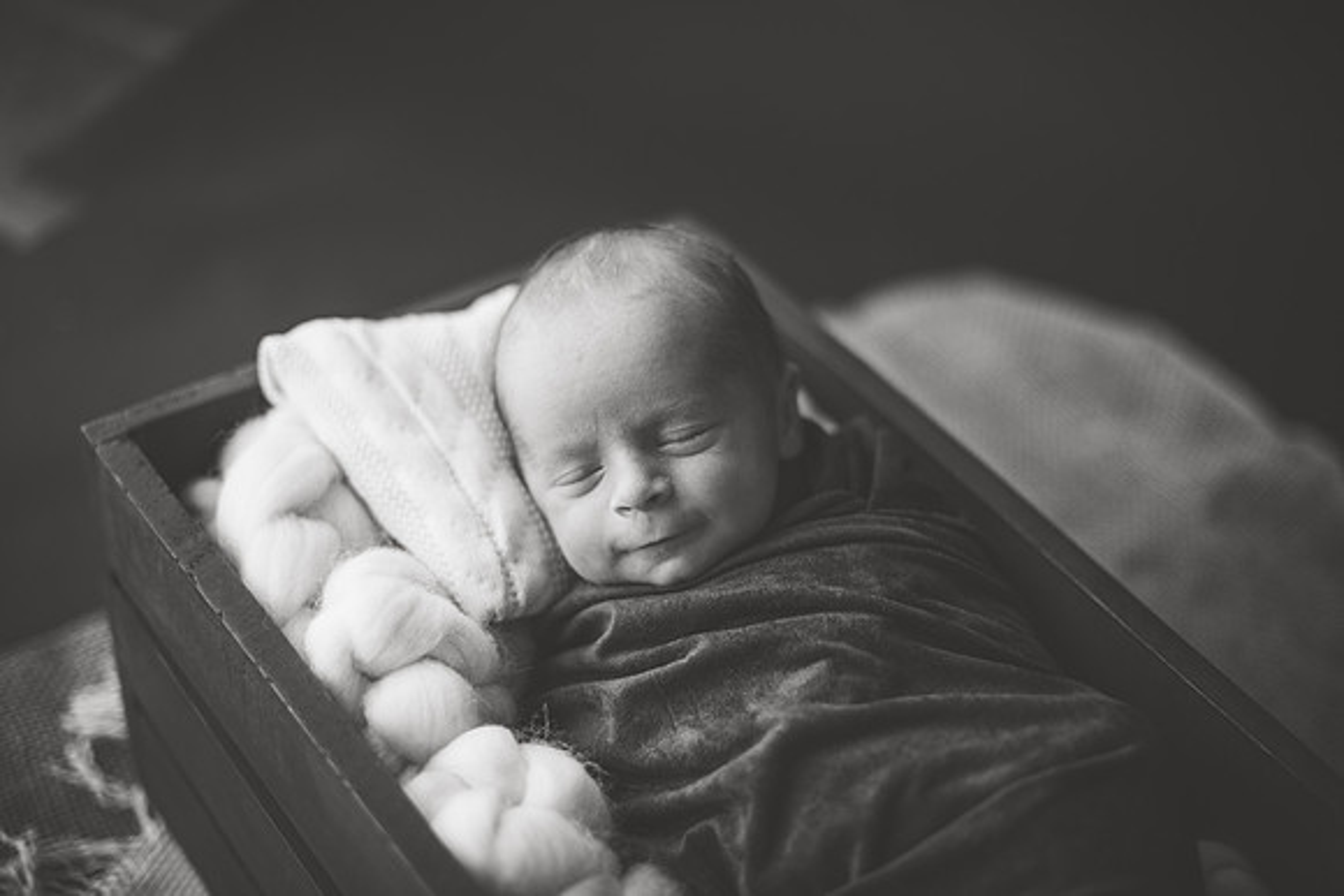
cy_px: 448
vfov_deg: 27.0
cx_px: 672
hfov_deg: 39.6
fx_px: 1867
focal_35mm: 50
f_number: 1.8
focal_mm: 50
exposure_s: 1/640
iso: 200
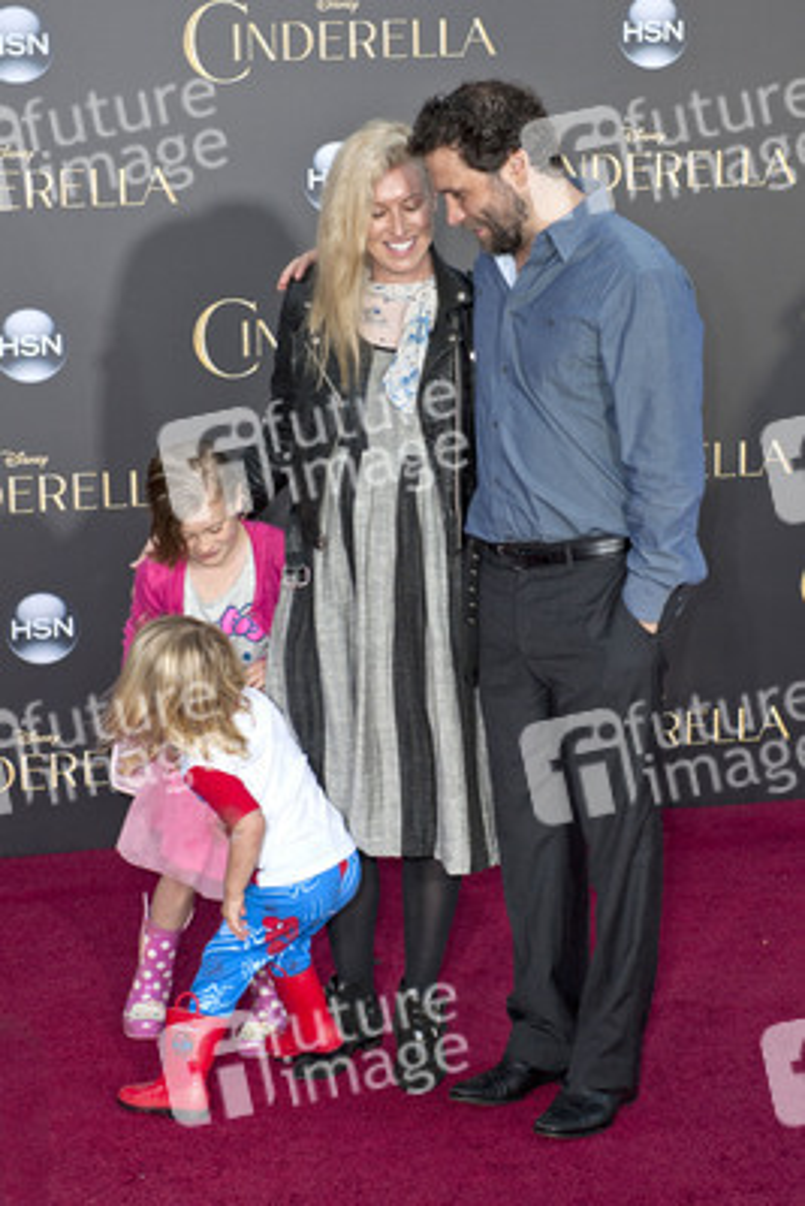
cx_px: 402
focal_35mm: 70
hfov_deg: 19.5
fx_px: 2346
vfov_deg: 28.8
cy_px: 603
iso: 400
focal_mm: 70
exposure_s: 1/400
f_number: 4
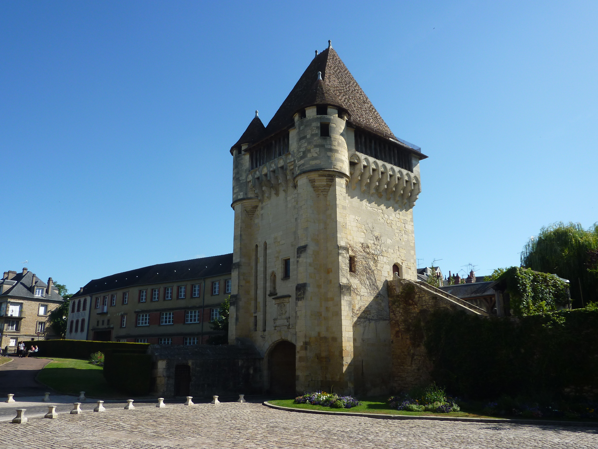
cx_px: 299
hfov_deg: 61.7
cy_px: 224
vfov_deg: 48.2
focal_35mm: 29
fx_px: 501
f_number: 4.5
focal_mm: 4.7
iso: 80
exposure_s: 1/500
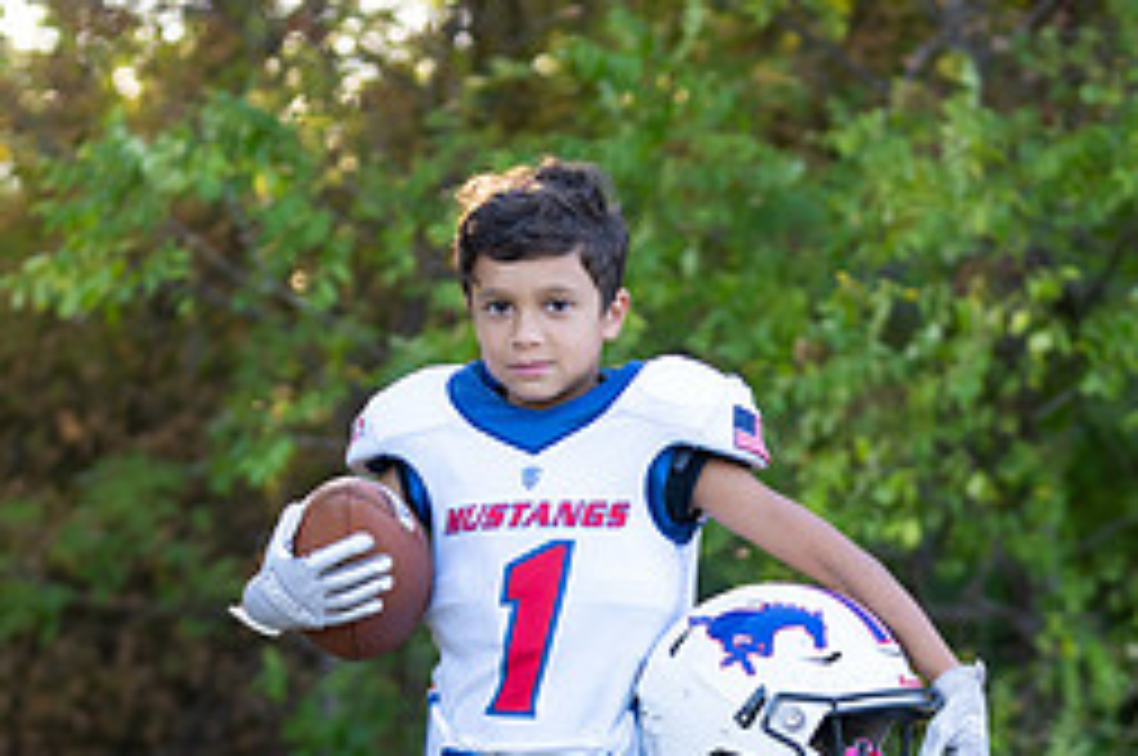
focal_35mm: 174
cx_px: 588
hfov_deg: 11.8
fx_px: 5493
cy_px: 734
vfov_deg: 7.8
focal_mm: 70
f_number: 2.8
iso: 250
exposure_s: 1/320
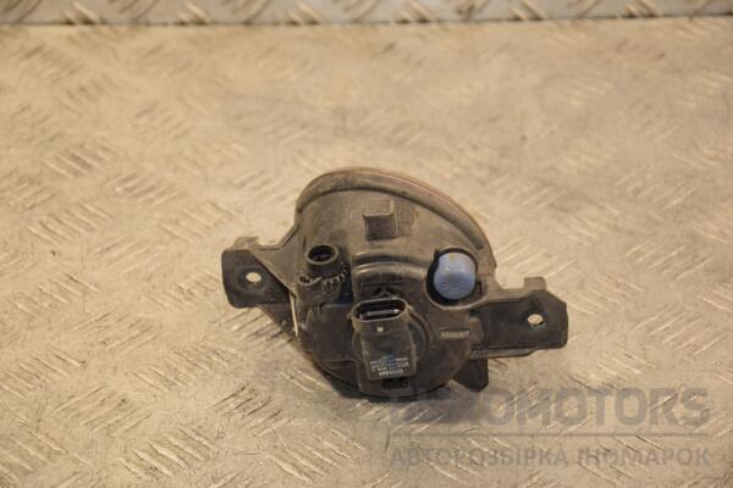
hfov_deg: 16.1
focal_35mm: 128
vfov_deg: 10.8
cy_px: 244
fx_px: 2596
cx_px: 366
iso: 800
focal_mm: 85
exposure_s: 1/160
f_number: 5.6
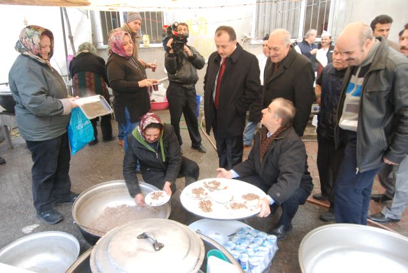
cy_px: 136
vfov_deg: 59.6
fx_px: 238
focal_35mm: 21
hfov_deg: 81.2
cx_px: 204
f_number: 4
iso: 1000
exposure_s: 1/40
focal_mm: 14
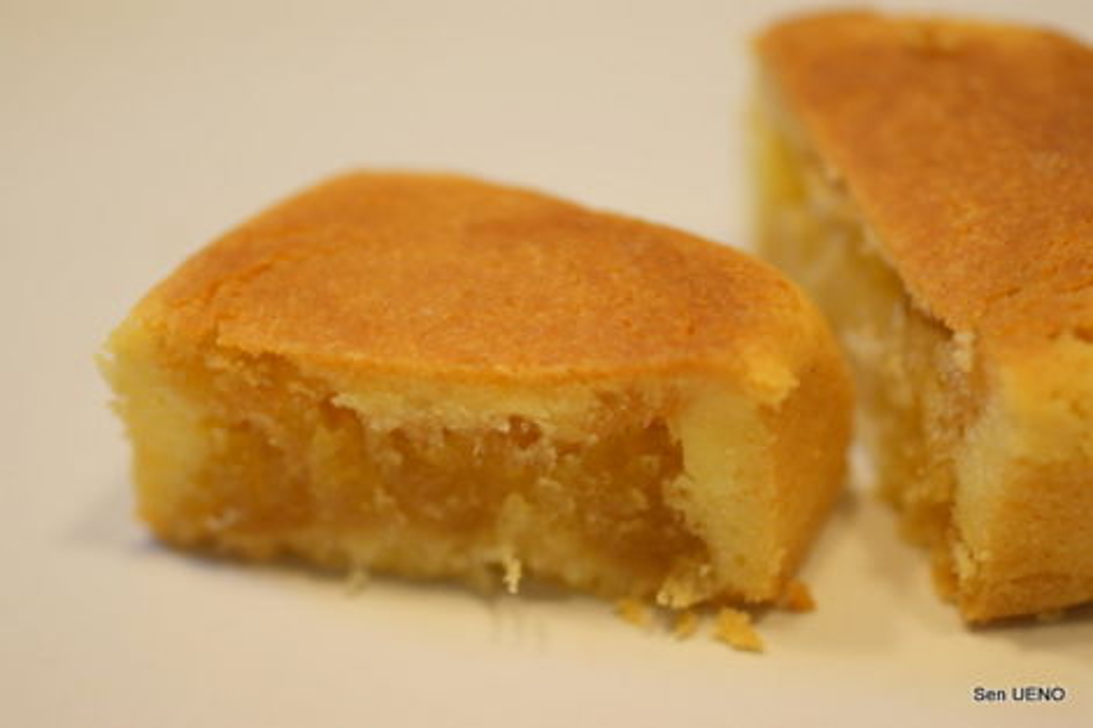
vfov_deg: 18.2
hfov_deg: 27.0
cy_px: 364
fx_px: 2276
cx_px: 546
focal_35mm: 75
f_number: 2.8
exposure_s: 1/80
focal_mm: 50
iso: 320
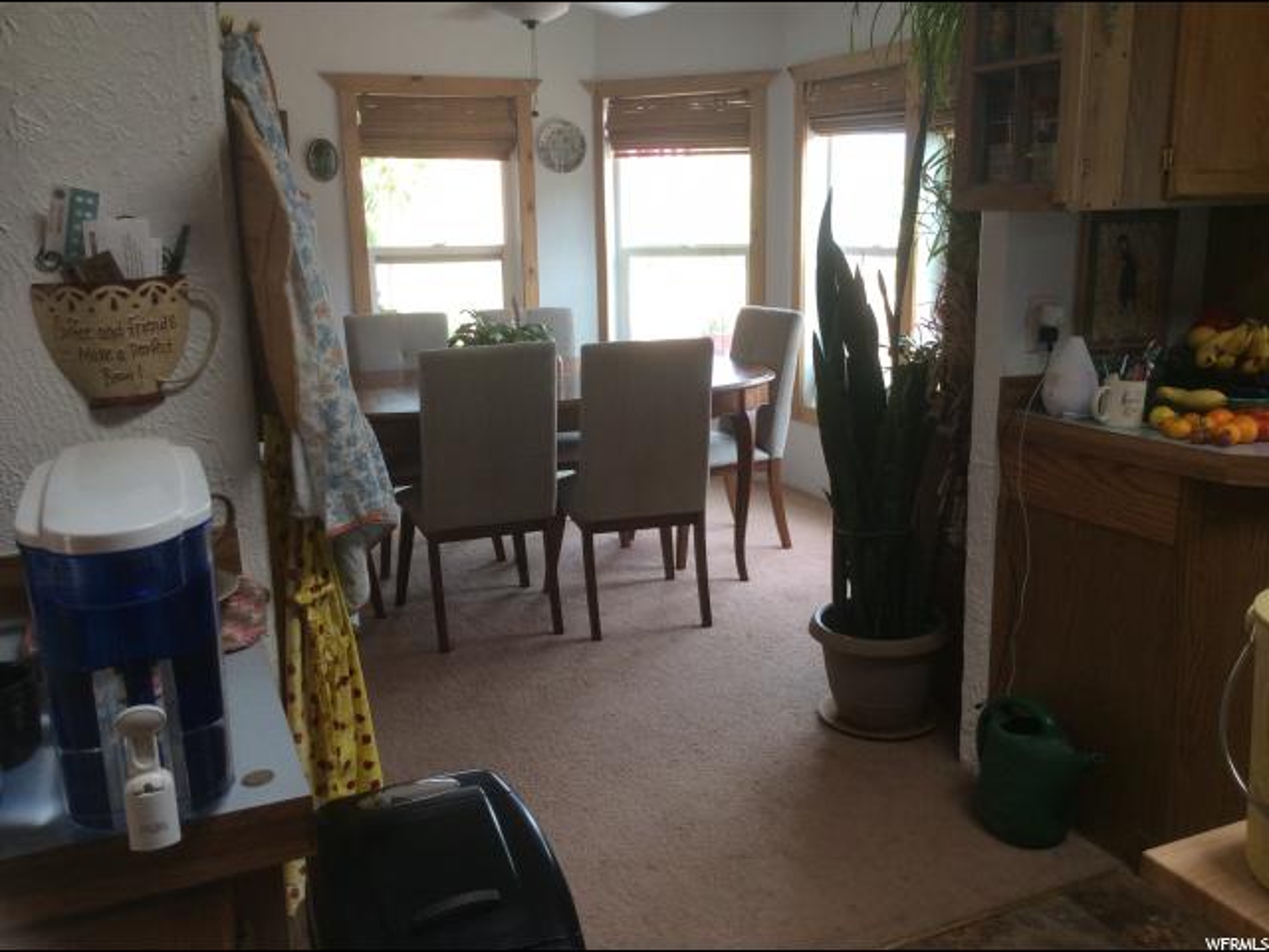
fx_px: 1173
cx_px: 634
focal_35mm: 32
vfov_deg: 44.2
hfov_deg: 56.8
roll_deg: +2.7
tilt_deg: -11.4
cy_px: 476
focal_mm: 3.3
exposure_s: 1/40
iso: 40
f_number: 2.4
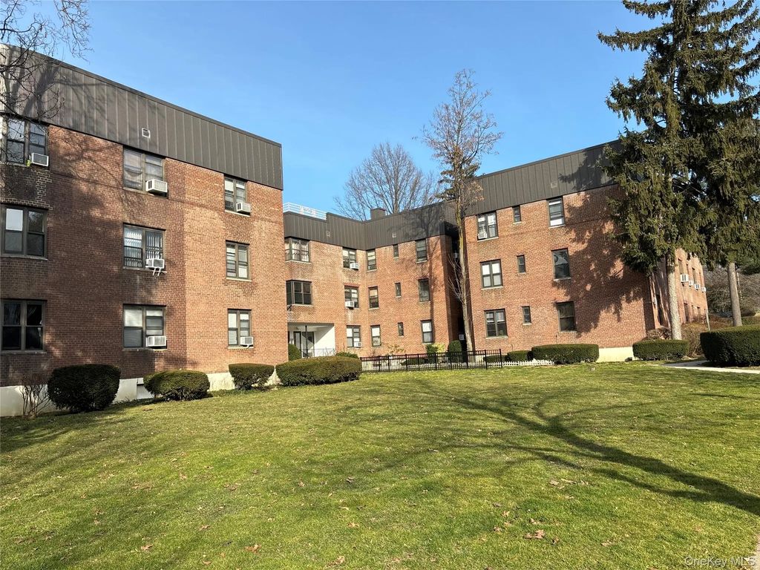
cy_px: 285
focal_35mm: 26
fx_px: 571
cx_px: 380
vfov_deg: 53.1
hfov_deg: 67.3
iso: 50
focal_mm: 5.96
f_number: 1.6
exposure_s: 1/1721
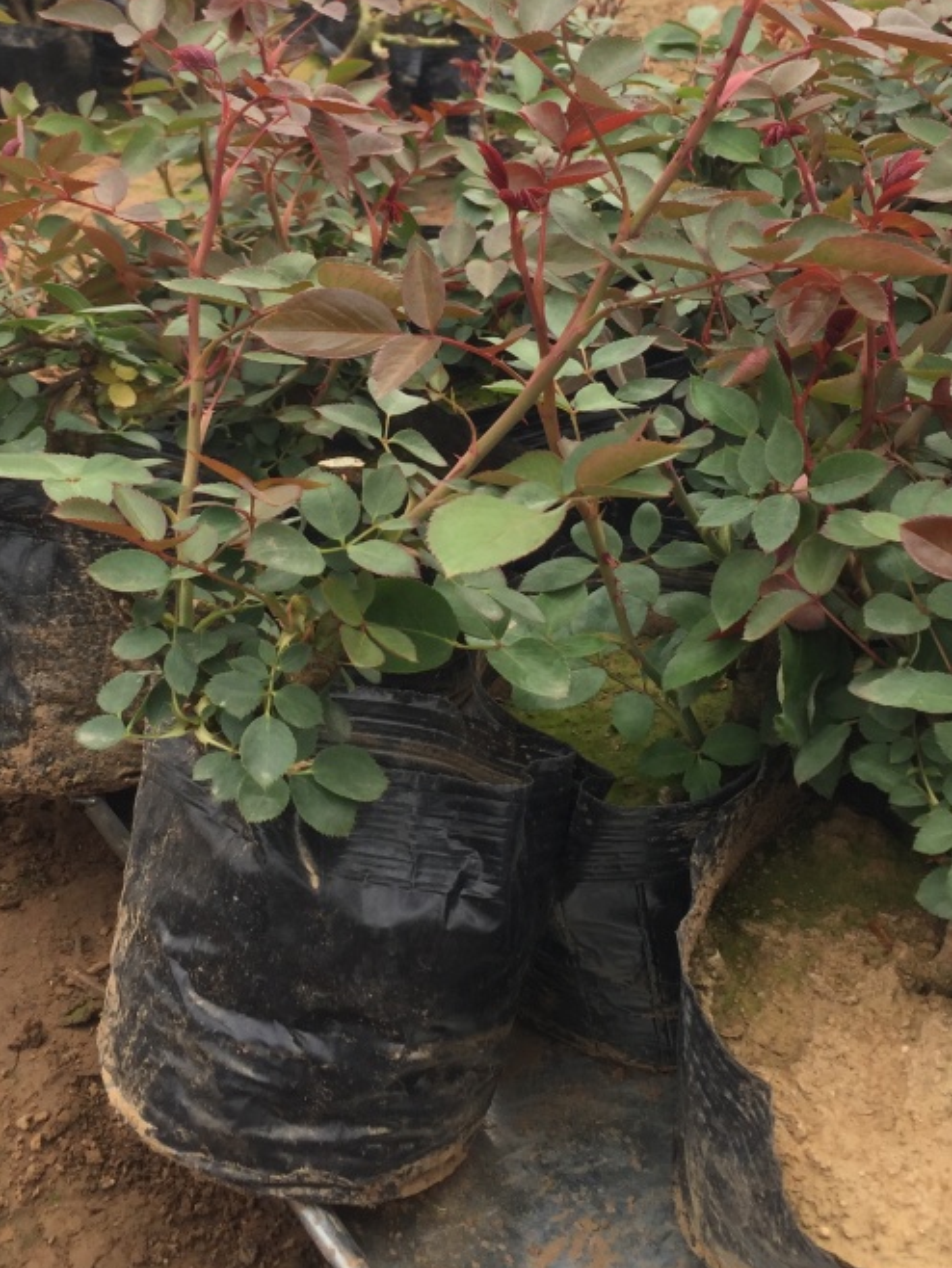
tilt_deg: -22.9
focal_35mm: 47
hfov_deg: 30.9
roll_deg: -2.0
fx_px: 1722
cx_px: 461
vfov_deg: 40.0
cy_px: 429
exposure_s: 1/416
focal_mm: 4.15
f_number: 2.2
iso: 32
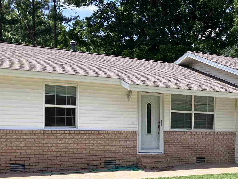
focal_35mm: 59
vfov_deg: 24.4
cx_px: 187
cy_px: 147
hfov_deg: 31.9
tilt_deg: -1.6
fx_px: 406
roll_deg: -0.6
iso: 32
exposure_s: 1/1215
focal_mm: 3.99
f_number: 1.8
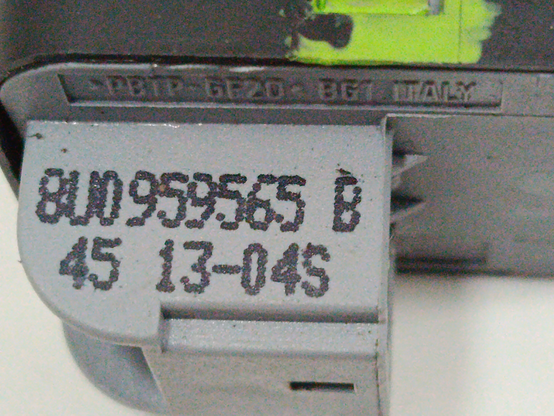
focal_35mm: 121
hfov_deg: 16.3
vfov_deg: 12.2
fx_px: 1937
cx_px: 277
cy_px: 208
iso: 1384
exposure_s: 1/50
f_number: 1.7
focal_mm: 5.24
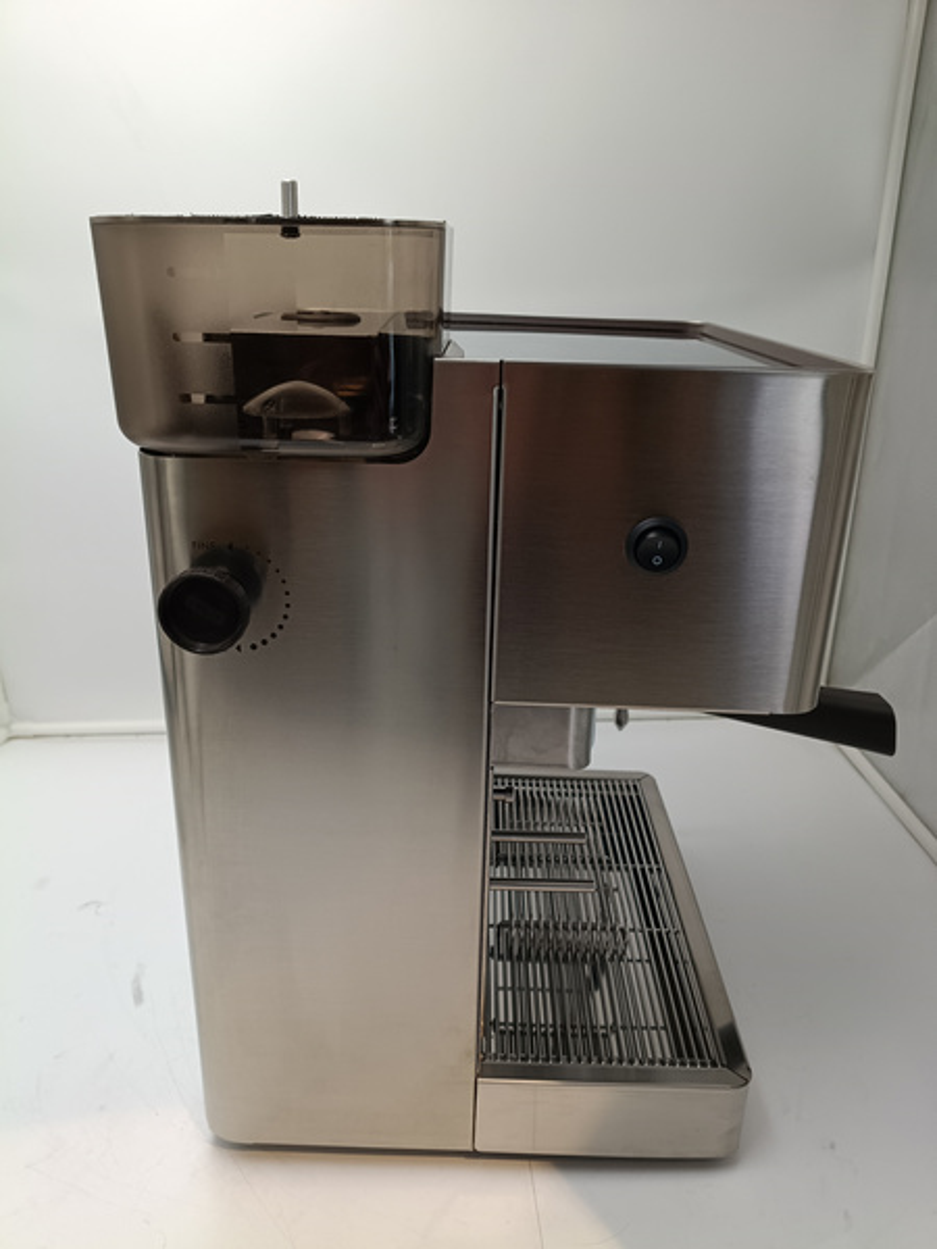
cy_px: 624
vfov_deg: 67.3
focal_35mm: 26
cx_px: 468
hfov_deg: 53.1
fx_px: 938
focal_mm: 4.81
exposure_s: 1/100
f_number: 1.8
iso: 188
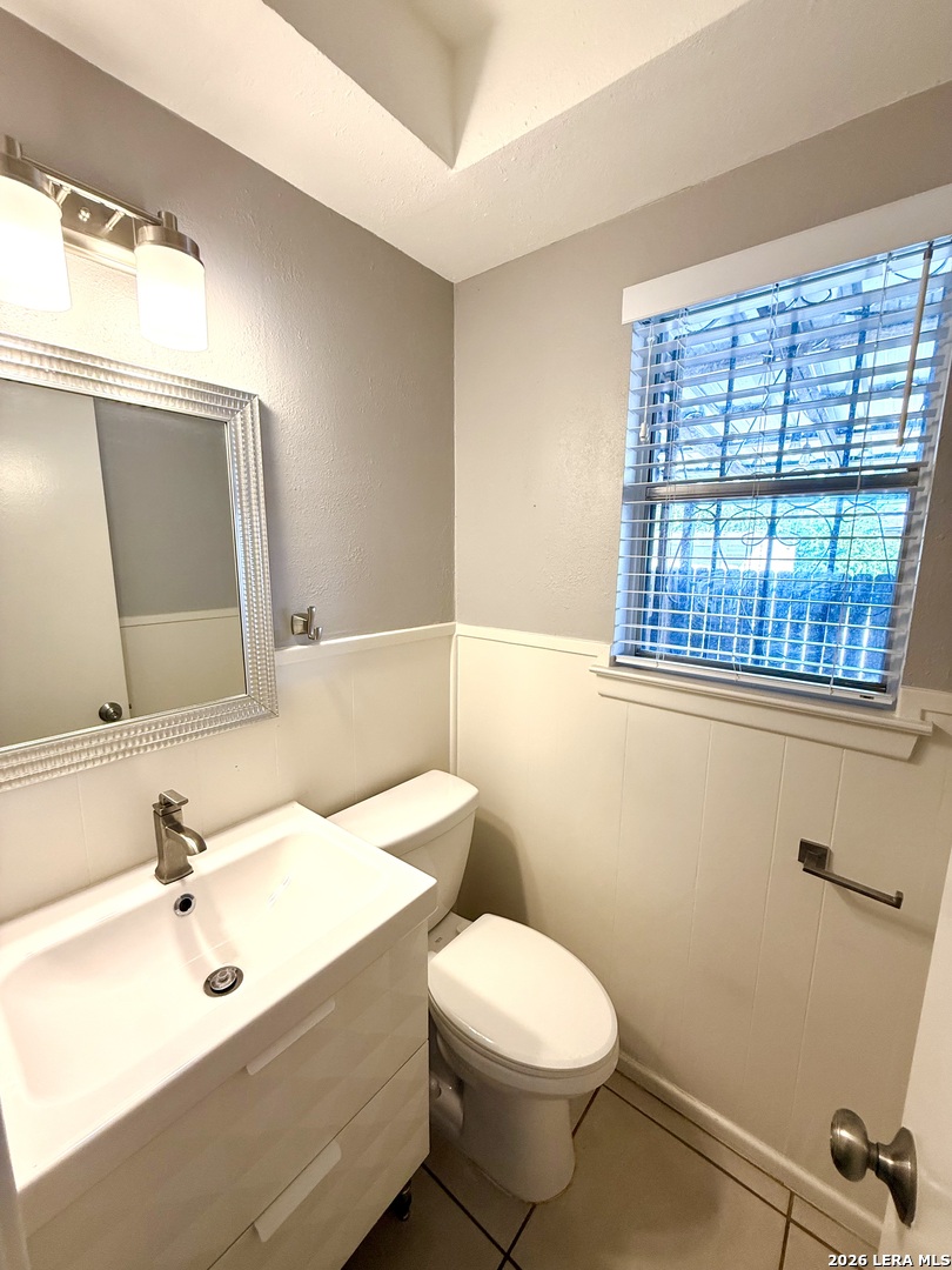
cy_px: 635
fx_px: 513
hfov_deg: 85.7
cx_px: 476
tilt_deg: -9.8
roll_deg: -0.8
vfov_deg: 102.1
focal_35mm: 14
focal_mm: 2.22
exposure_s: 1/120
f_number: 2.2
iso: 200
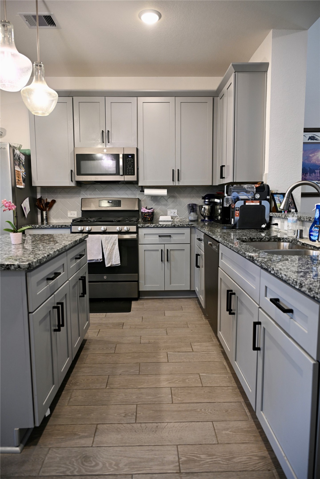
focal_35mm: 24
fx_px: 320
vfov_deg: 73.7
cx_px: 160
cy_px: 240
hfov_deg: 53.1
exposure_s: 1/25
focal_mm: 24
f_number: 4
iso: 500
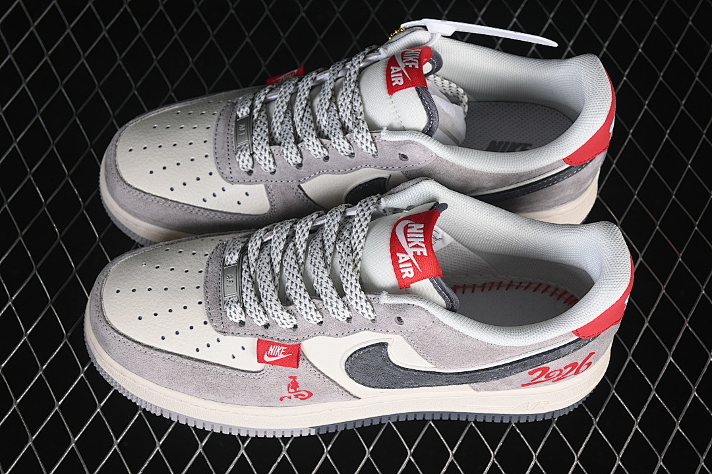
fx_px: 1483
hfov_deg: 27.0
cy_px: 237
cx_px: 356
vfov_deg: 18.2
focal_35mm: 75
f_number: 7.1
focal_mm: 50
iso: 160
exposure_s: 1/80
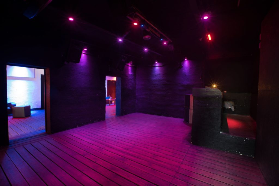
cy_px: 93
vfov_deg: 73.8
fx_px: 124
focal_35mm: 16
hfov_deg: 96.7
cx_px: 140
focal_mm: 16
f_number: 11
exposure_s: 25
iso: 80
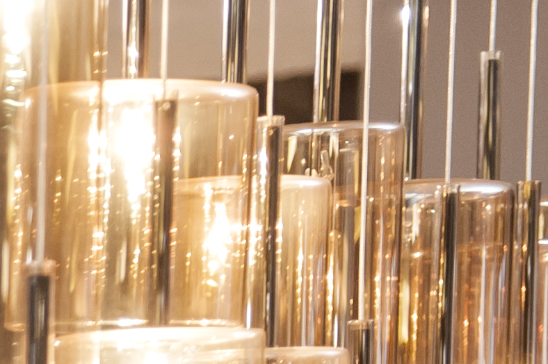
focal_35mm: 324
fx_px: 4928
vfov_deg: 4.1
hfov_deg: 6.0
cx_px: -870
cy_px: 891
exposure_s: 1/100
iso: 500
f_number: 2.8
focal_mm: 60
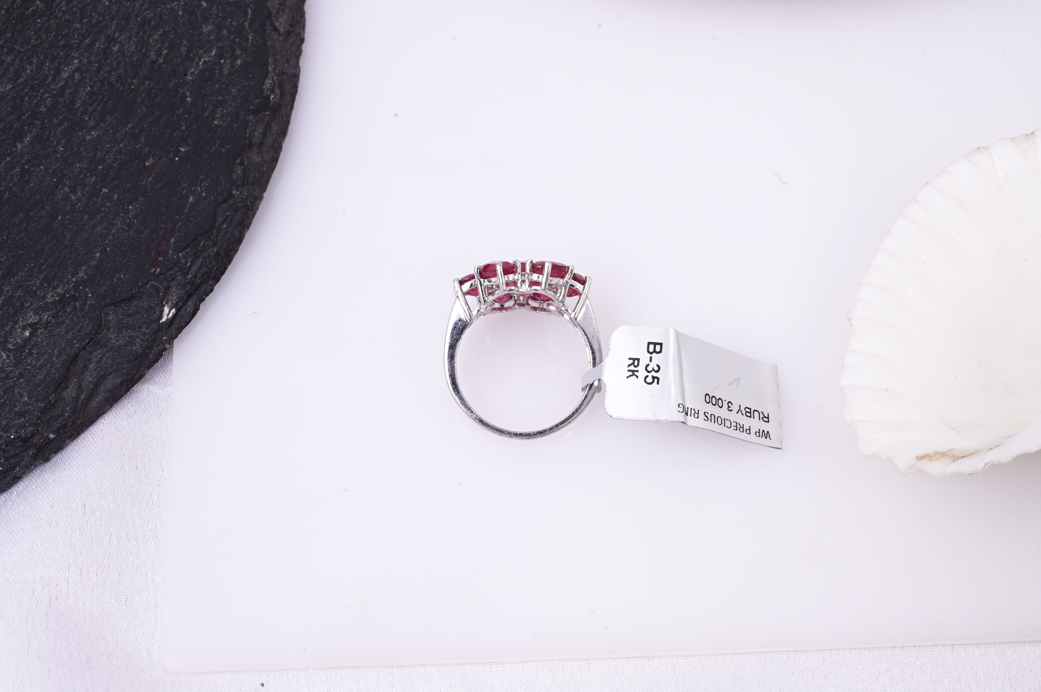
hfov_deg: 28.9
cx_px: 520
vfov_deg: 19.4
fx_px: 2023
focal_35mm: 70
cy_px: 346
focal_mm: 70
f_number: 20
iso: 640
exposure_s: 1/80
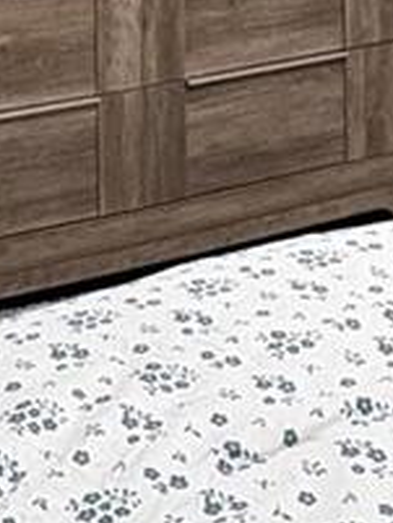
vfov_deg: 15.8
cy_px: -406
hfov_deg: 13.8
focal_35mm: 107
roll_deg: +1.2
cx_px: 102
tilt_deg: +1.8
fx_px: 1618
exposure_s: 1/60
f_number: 2.2
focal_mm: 2.22
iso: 250
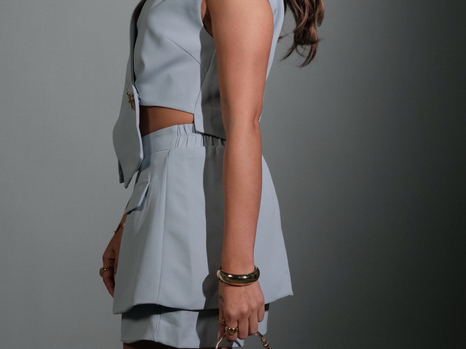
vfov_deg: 14.8
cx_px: 234
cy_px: 38
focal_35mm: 99
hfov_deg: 19.8
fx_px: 1333
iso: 1600
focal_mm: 45.5
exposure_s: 1/250
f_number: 7.1
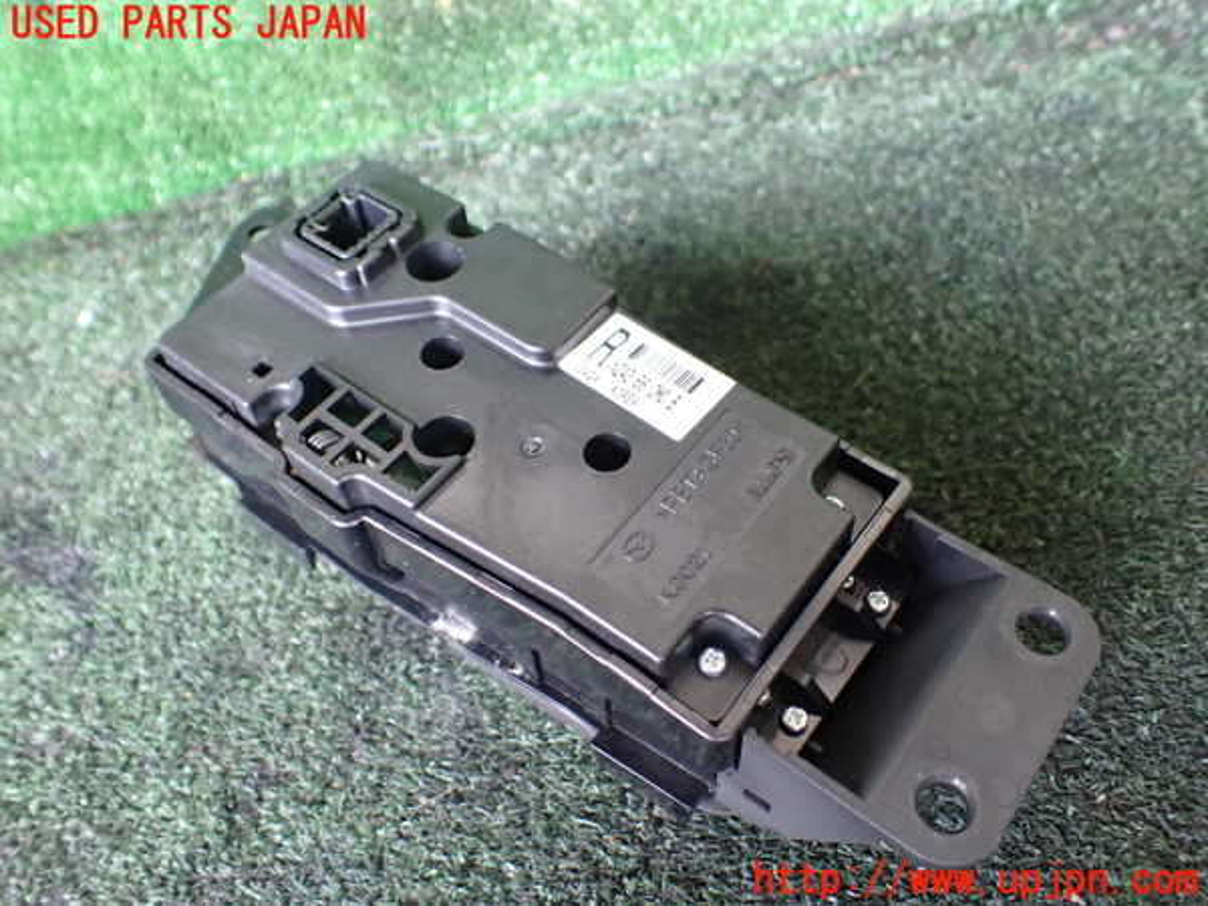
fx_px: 1047
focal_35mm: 30
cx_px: 604
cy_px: 453
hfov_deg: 60.0
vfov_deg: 46.8
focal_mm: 5.4
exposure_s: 1/40
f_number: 2.3
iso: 800
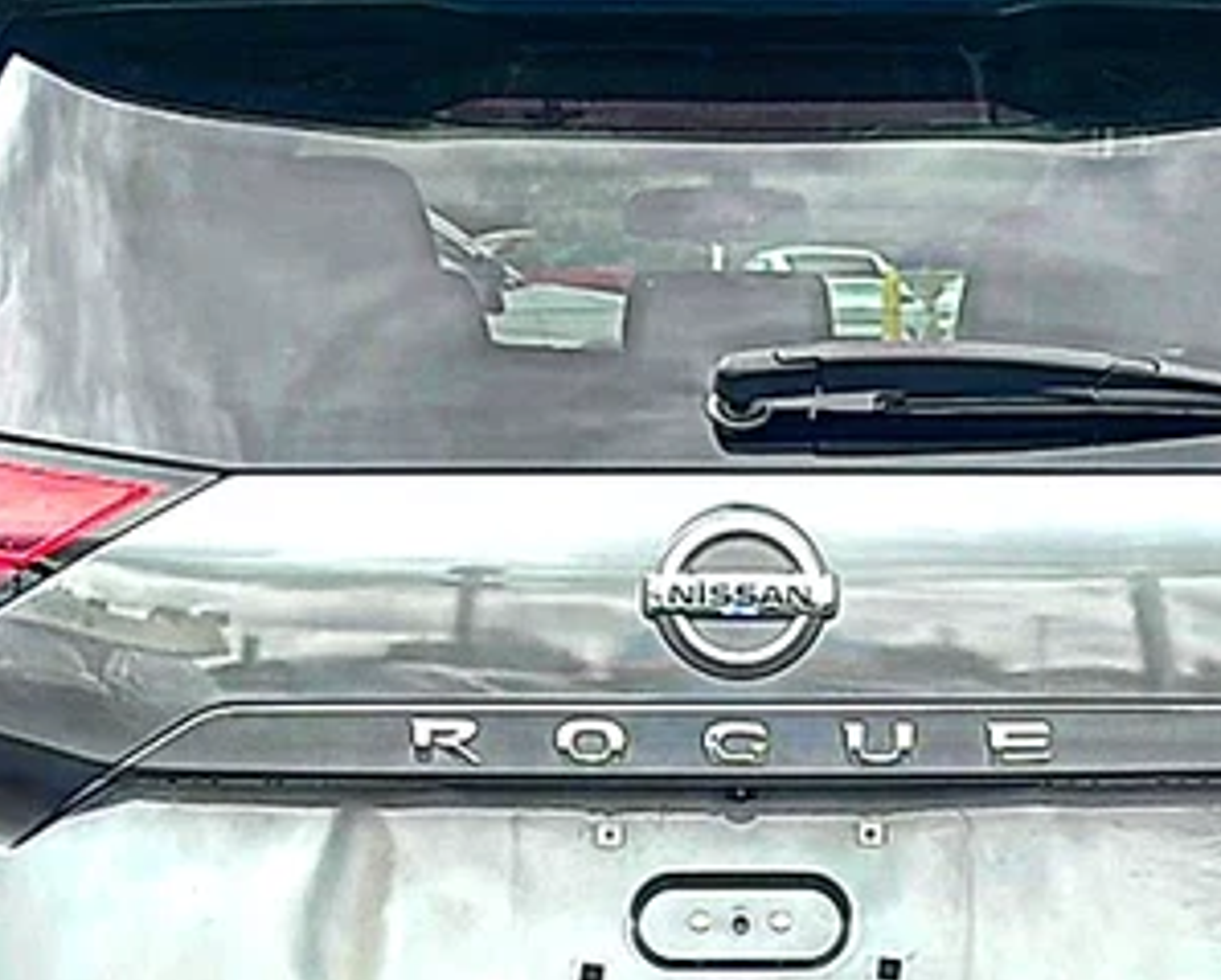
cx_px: 791
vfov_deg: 17.5
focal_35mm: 87
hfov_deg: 21.9
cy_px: 826
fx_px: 3147
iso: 80
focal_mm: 6.86
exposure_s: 1/751
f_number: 1.78
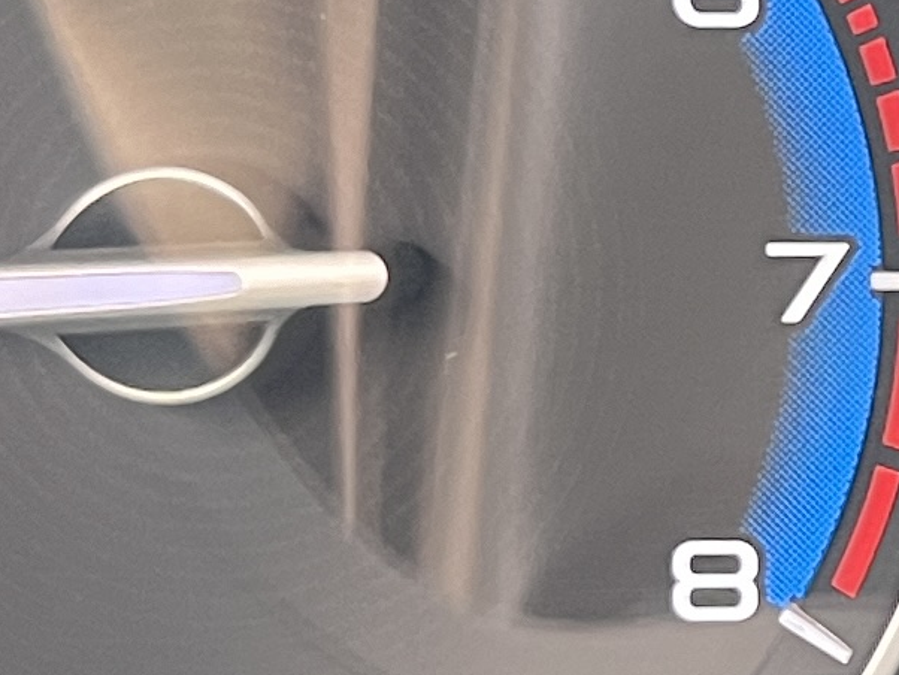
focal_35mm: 174
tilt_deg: -22.6
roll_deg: +0.4
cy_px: 291
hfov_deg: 10.9
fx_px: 4521
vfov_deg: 8.5
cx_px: 1380
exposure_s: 1/47
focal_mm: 5.1
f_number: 1.6
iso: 200
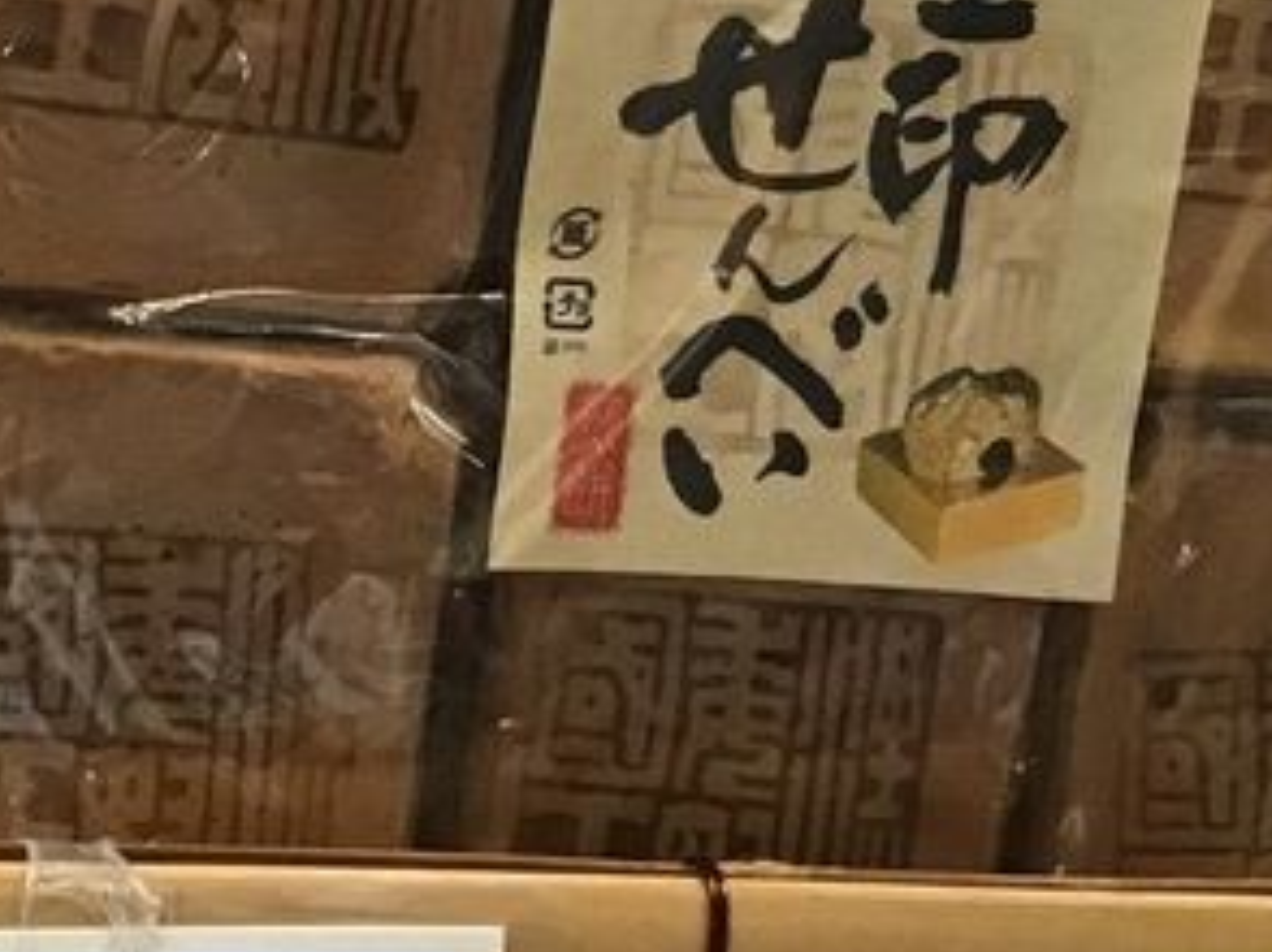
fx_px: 3158
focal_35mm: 86
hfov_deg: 22.3
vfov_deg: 16.9
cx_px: 141
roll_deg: -2.4
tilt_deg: -18.1
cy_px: 132
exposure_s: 1/30
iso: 200
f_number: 2.4
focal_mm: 3.3
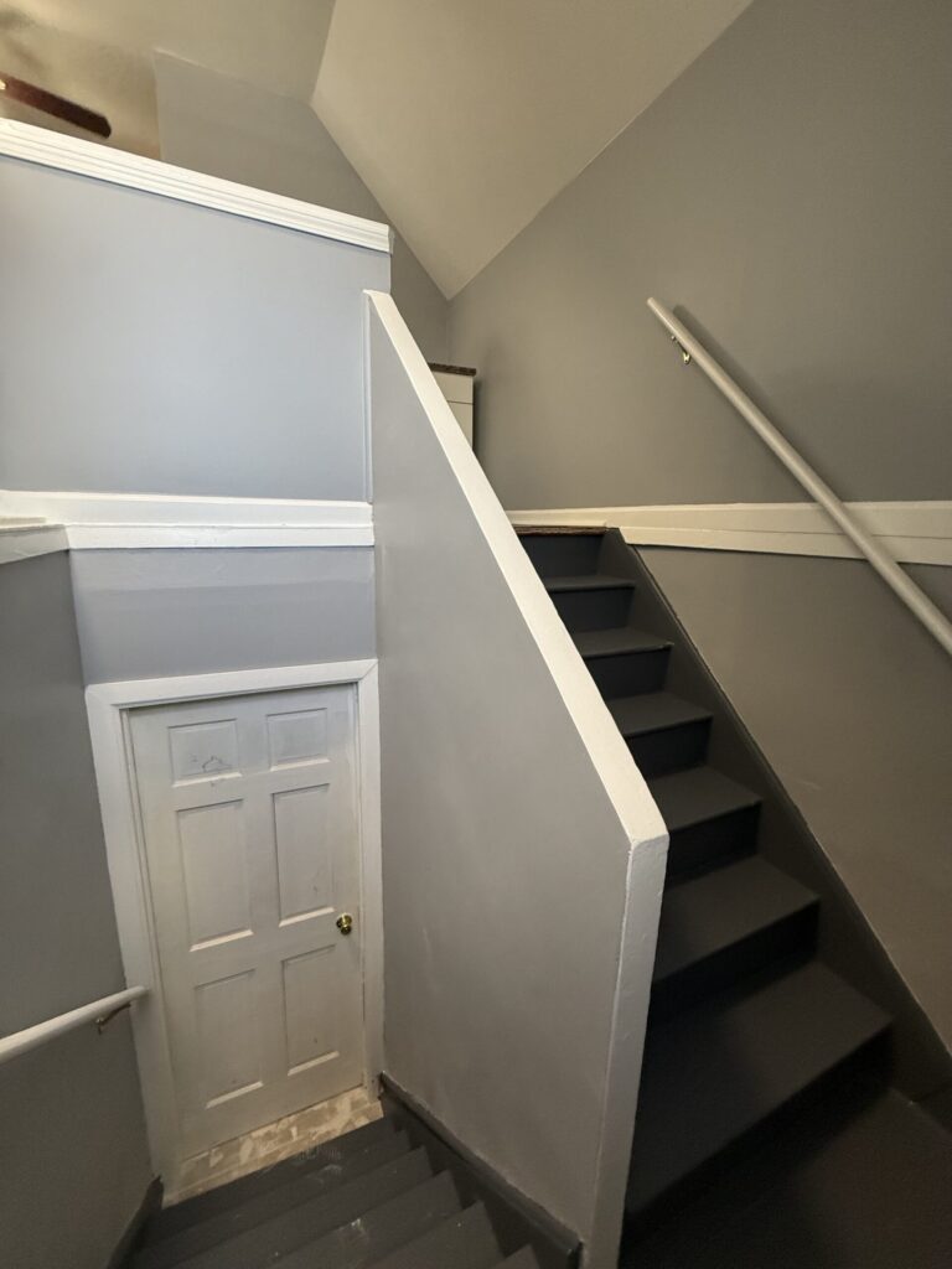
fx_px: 513
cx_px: 476
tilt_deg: -8.9
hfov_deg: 85.7
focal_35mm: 14
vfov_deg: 102.1
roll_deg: -3.5
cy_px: 634
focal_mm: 2.22
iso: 320
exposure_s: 1/120
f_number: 2.2
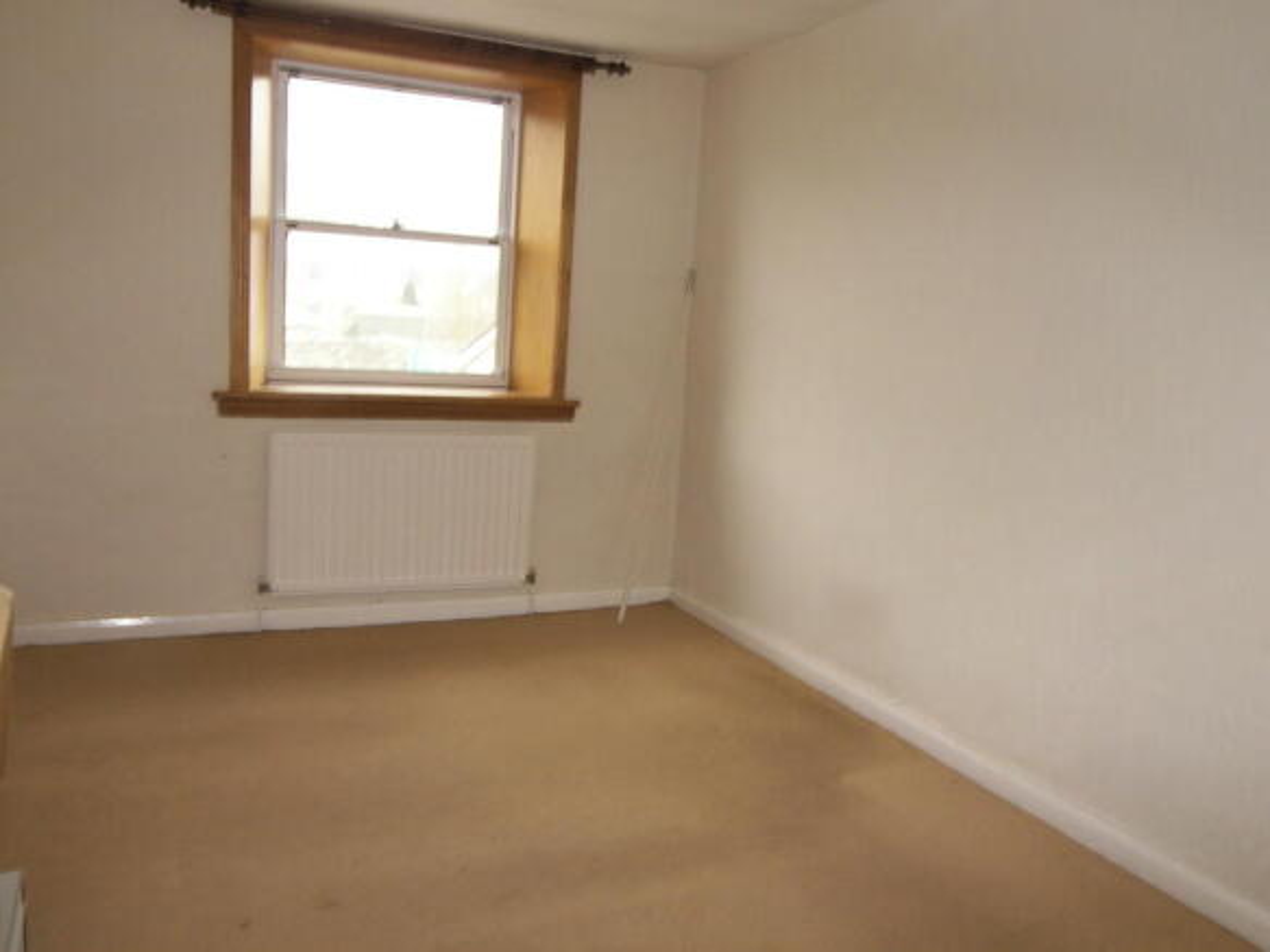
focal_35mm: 30
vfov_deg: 46.8
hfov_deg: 60.0
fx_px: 1100
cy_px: 476
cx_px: 635
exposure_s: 1/50
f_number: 3.2
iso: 200
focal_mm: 6.4
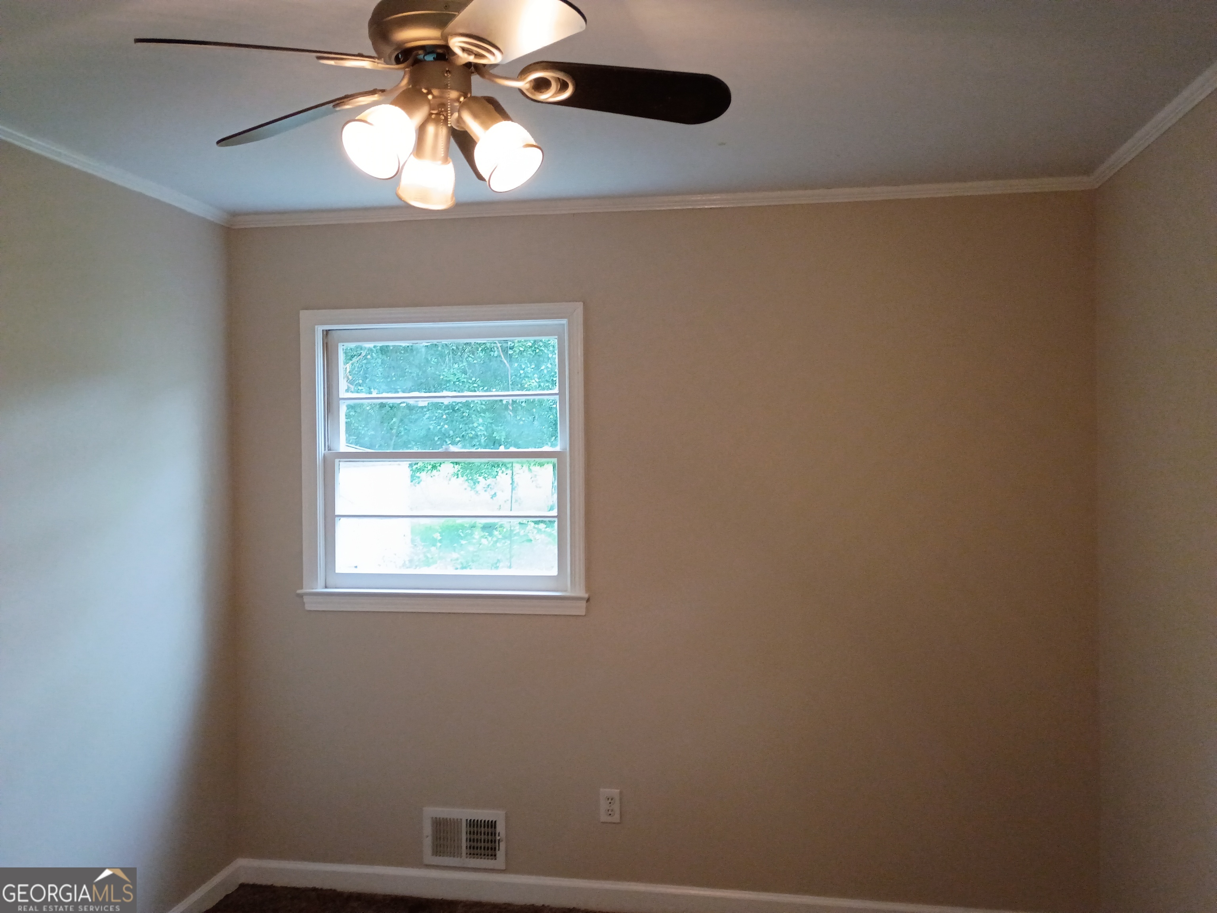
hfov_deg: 61.7
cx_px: 608
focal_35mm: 29
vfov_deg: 48.2
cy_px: 456
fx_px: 1020
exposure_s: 1/40
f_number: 1.8
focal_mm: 4.27
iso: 696
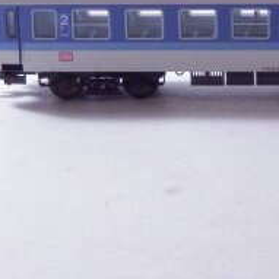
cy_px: -19
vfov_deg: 9.5
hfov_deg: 9.3
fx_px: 1669
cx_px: 391
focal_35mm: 183
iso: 800
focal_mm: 11.9
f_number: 4.4
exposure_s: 1/160
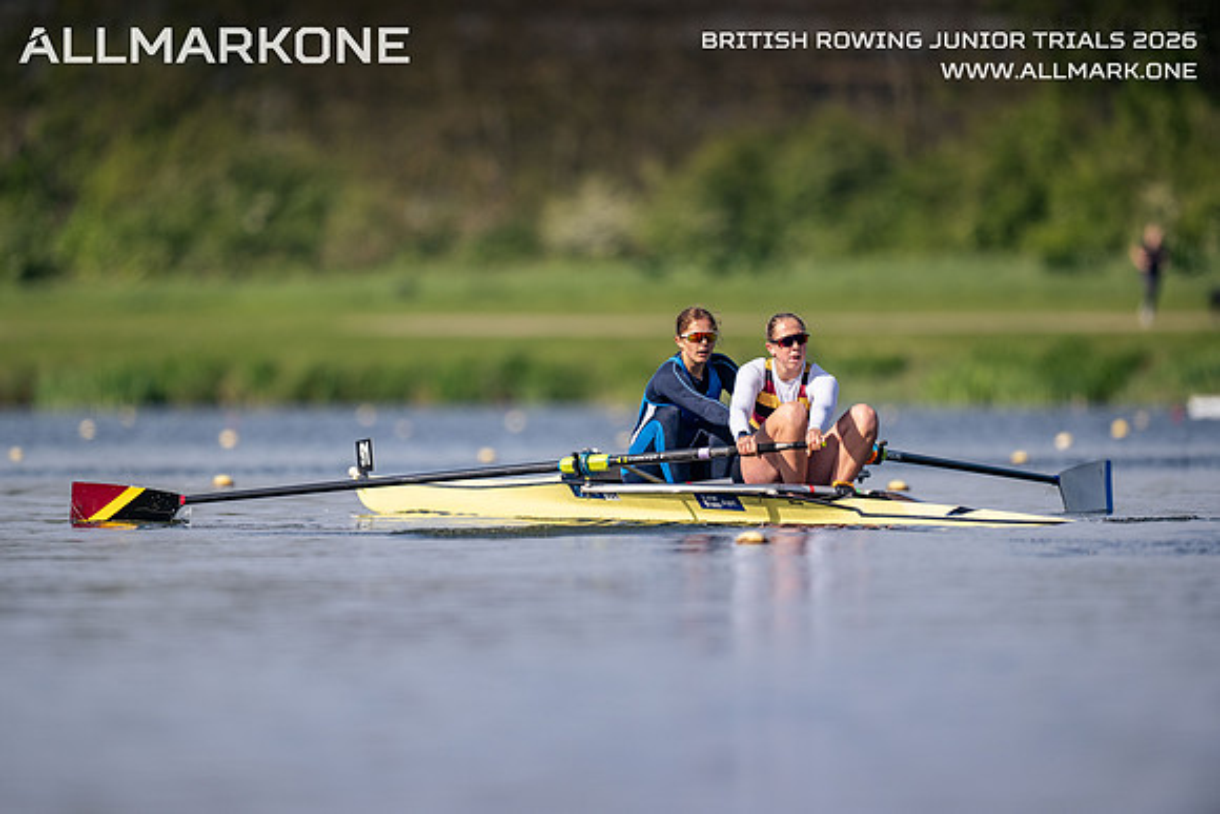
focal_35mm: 600
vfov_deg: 2.3
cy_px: 407
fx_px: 20337
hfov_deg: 3.4
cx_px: 610
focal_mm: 600
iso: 220
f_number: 4
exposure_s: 1/2500
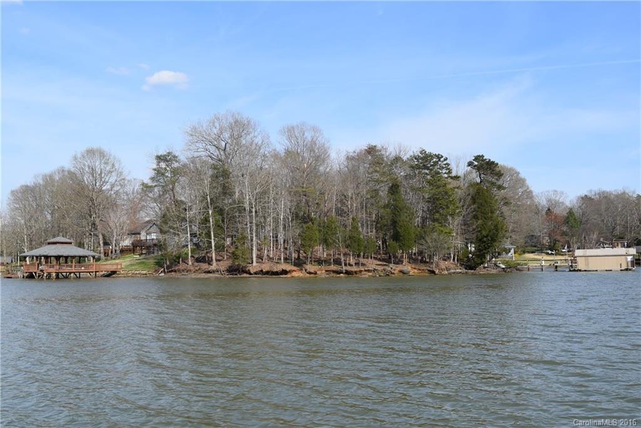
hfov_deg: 53.1
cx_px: 320
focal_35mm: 36
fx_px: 641
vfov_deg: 36.9
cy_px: 214
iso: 200
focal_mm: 24
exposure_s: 1/400
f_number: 10
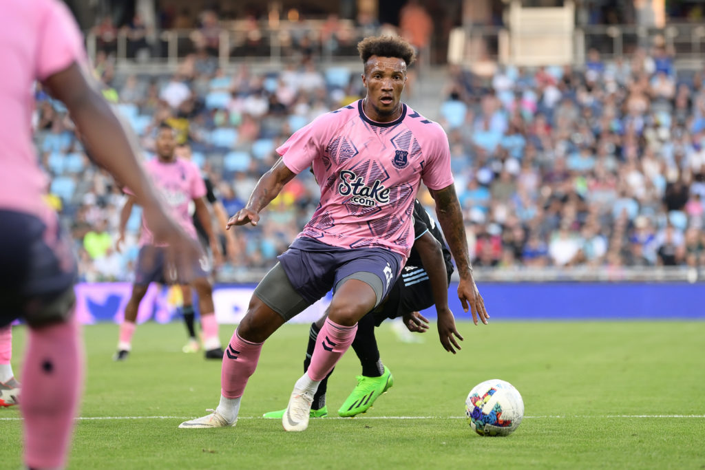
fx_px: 3036
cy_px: 235
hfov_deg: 13.2
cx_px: 352
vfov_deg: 8.9
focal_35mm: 155
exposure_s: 1/800
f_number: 2.8
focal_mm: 155
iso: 800
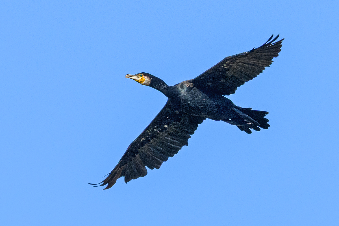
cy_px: 113
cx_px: 170
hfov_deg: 2.3
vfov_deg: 1.5
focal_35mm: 900
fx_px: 8474
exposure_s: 1/2000
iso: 400
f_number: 8
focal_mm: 600
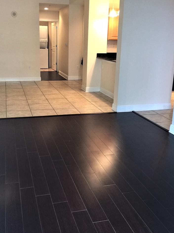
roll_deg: -0.8
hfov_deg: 38.6
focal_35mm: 37
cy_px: 107
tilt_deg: -14.2
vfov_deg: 50.1
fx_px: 248
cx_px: 76
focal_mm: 4.15
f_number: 2.2
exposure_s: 1/15
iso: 64
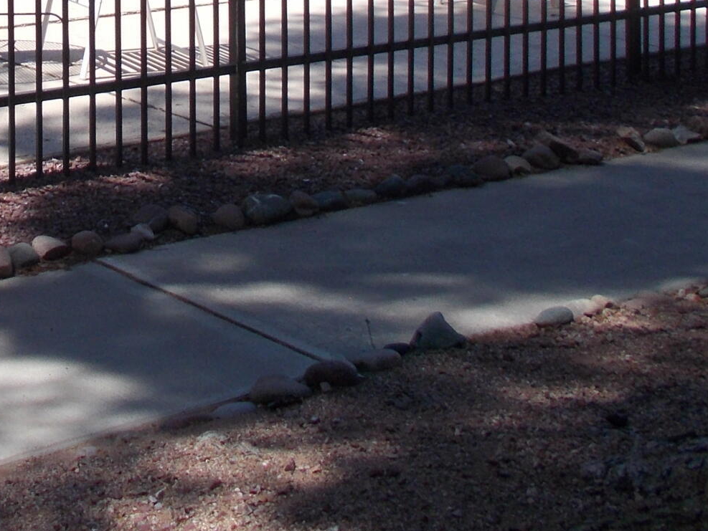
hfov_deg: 23.8
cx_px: 24
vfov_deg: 17.2
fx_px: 1616
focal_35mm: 79
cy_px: -213
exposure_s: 1/125
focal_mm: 4.6
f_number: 8
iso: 80
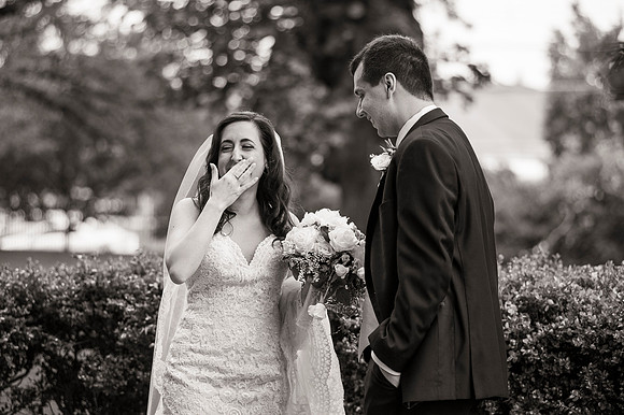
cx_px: 312
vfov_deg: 11.4
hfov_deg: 17.1
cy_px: 208
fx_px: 2079
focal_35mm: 120
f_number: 2.8
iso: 200
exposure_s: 1/1000
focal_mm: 120
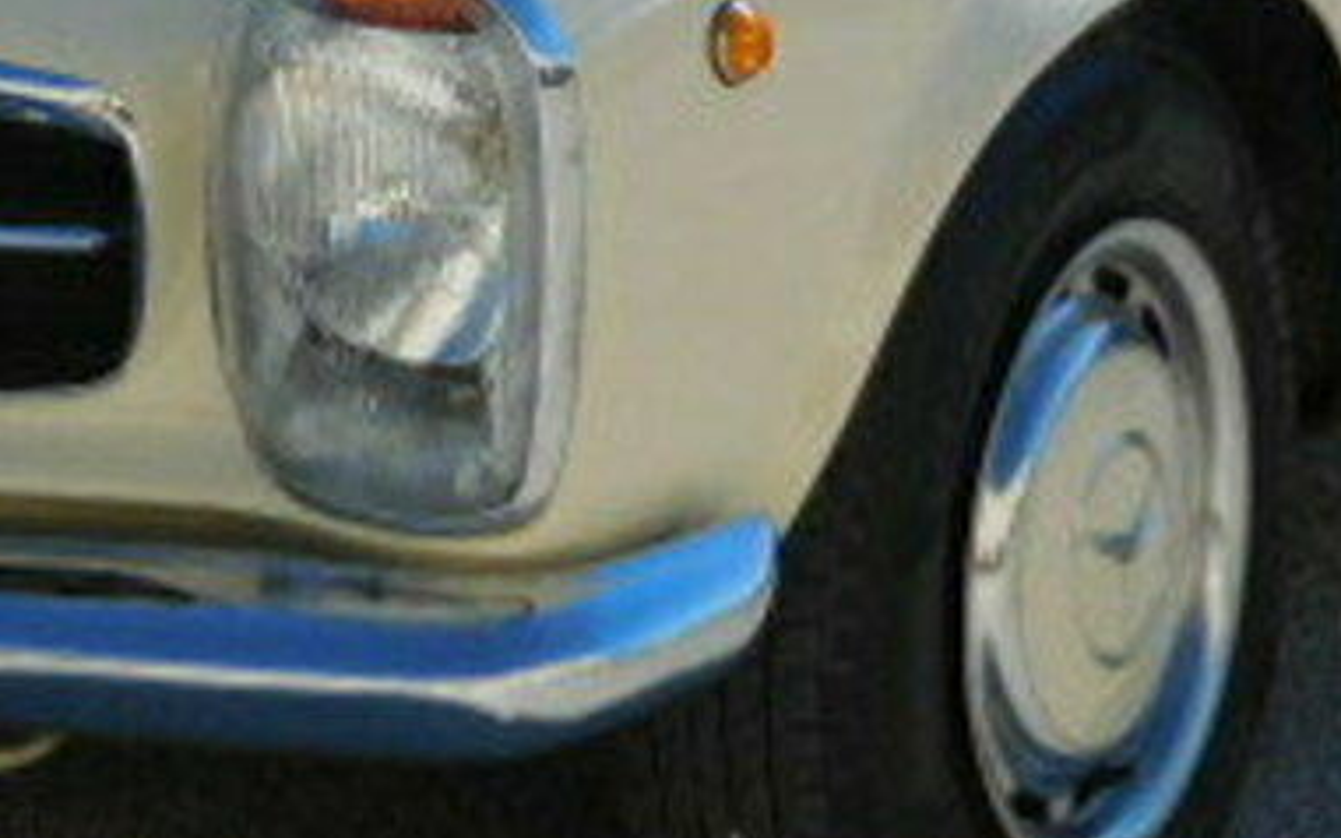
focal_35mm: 167
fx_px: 6102
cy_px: -454
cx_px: 363
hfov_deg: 12.5
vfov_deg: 7.7
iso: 125
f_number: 4.1
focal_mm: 8.9
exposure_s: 1/1000
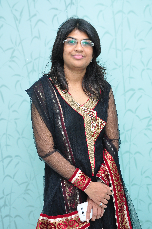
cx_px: 76
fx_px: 305
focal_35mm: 48
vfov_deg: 41.2
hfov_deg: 28.0
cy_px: 114
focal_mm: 32
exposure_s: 1/80
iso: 400
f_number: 6.3
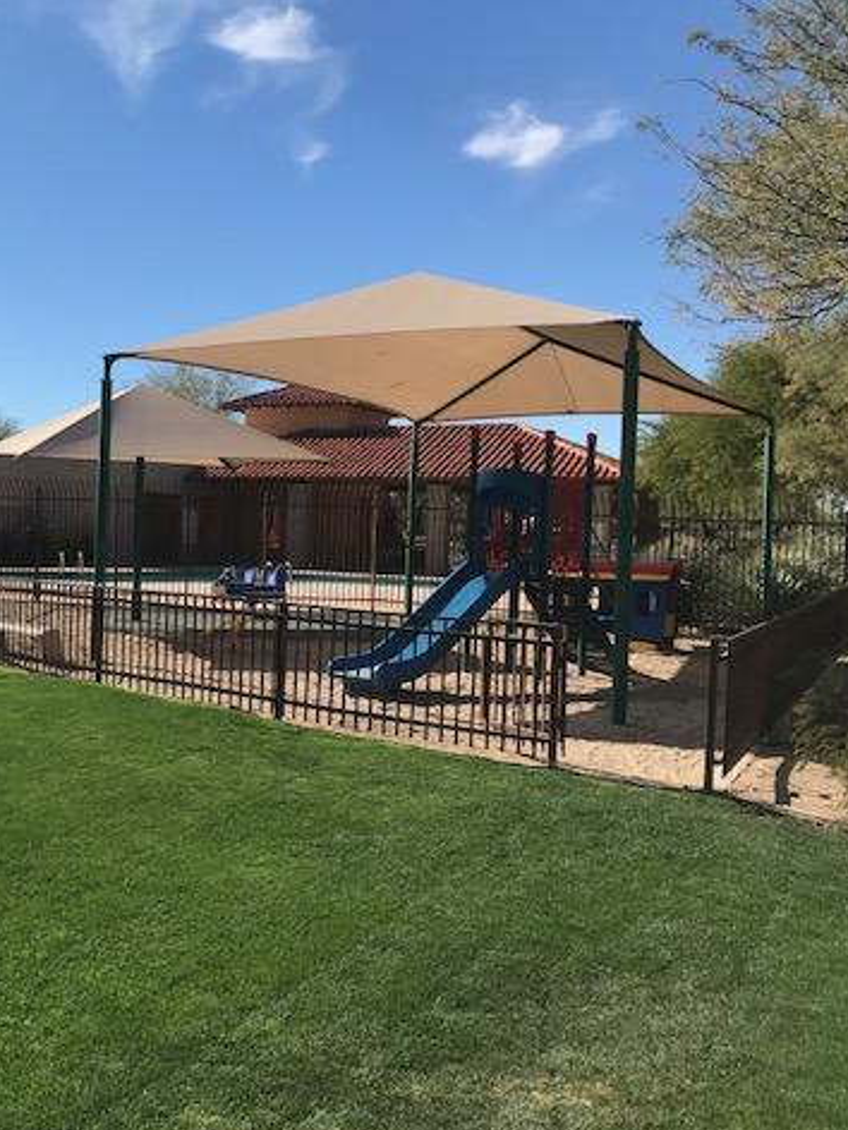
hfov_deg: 36.5
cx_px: 180
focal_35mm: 38
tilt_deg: -1.6
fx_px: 1241
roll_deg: -1.9
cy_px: 572
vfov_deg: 49.0
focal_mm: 3.99
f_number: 1.8
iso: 20
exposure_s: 1/2660
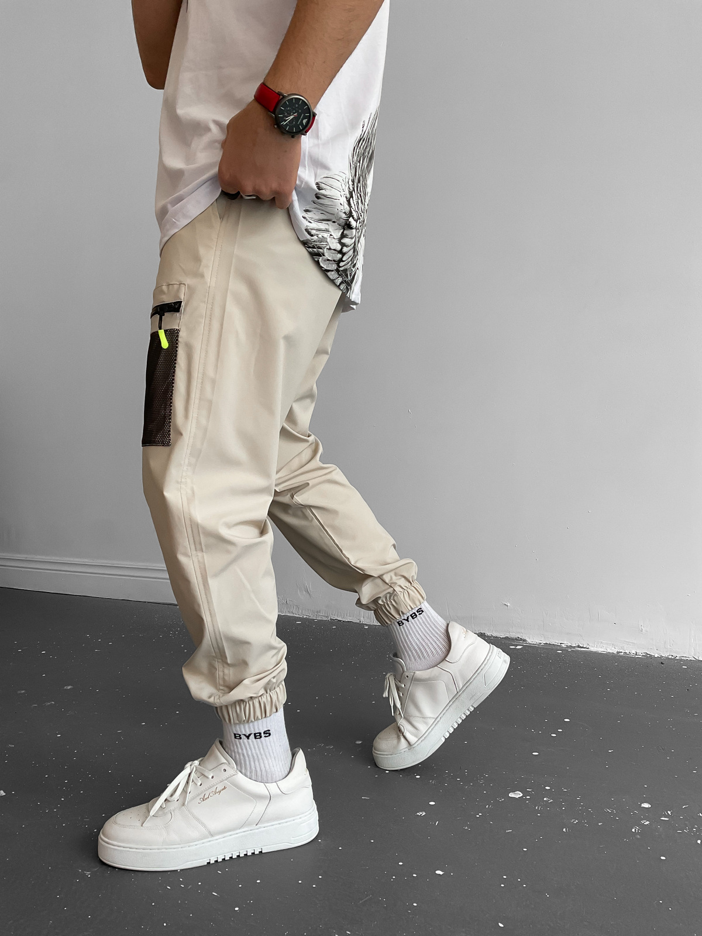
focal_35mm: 29
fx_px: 784
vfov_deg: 61.7
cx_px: 351
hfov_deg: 48.2
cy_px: 468
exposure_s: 1/120
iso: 50
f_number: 1.8
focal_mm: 3
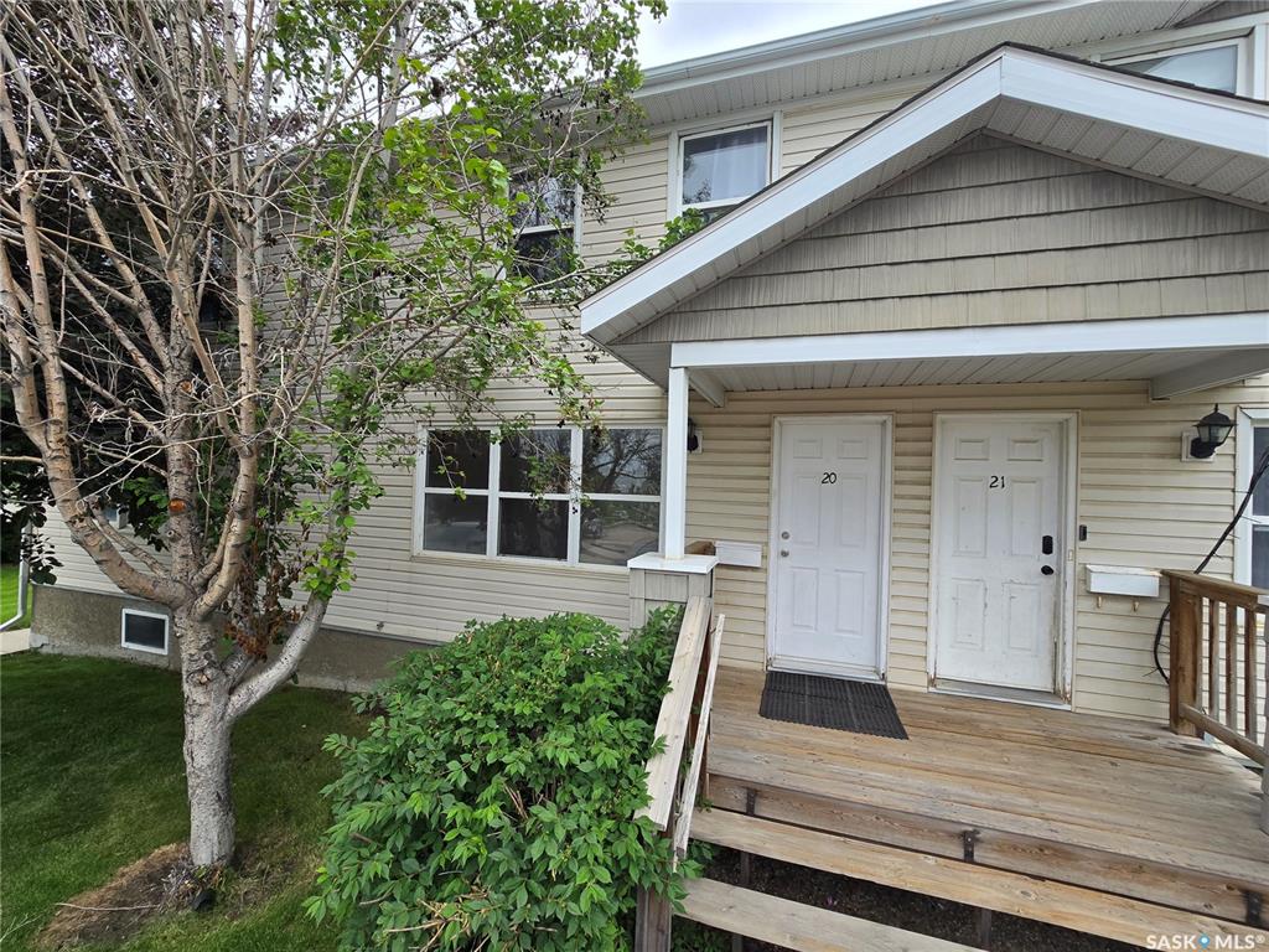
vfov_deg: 89.9
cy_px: 476
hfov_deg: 106.2
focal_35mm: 13
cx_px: 634
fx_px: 477
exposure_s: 1/489
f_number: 2.2
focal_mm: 2.2
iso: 50
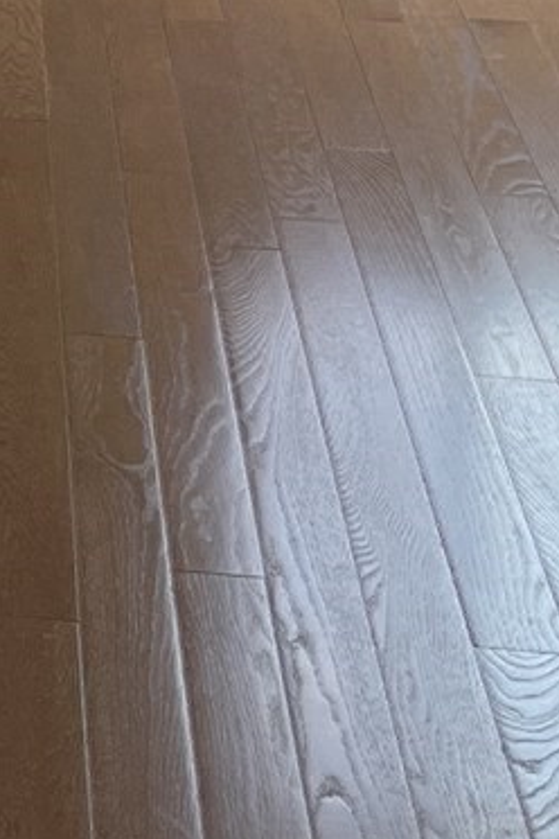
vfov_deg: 12.9
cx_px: -724
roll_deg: -0.5
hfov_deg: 8.5
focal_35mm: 149
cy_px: -487
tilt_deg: -8.0
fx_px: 3470
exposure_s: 1/120
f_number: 1.6
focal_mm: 5.1
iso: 50
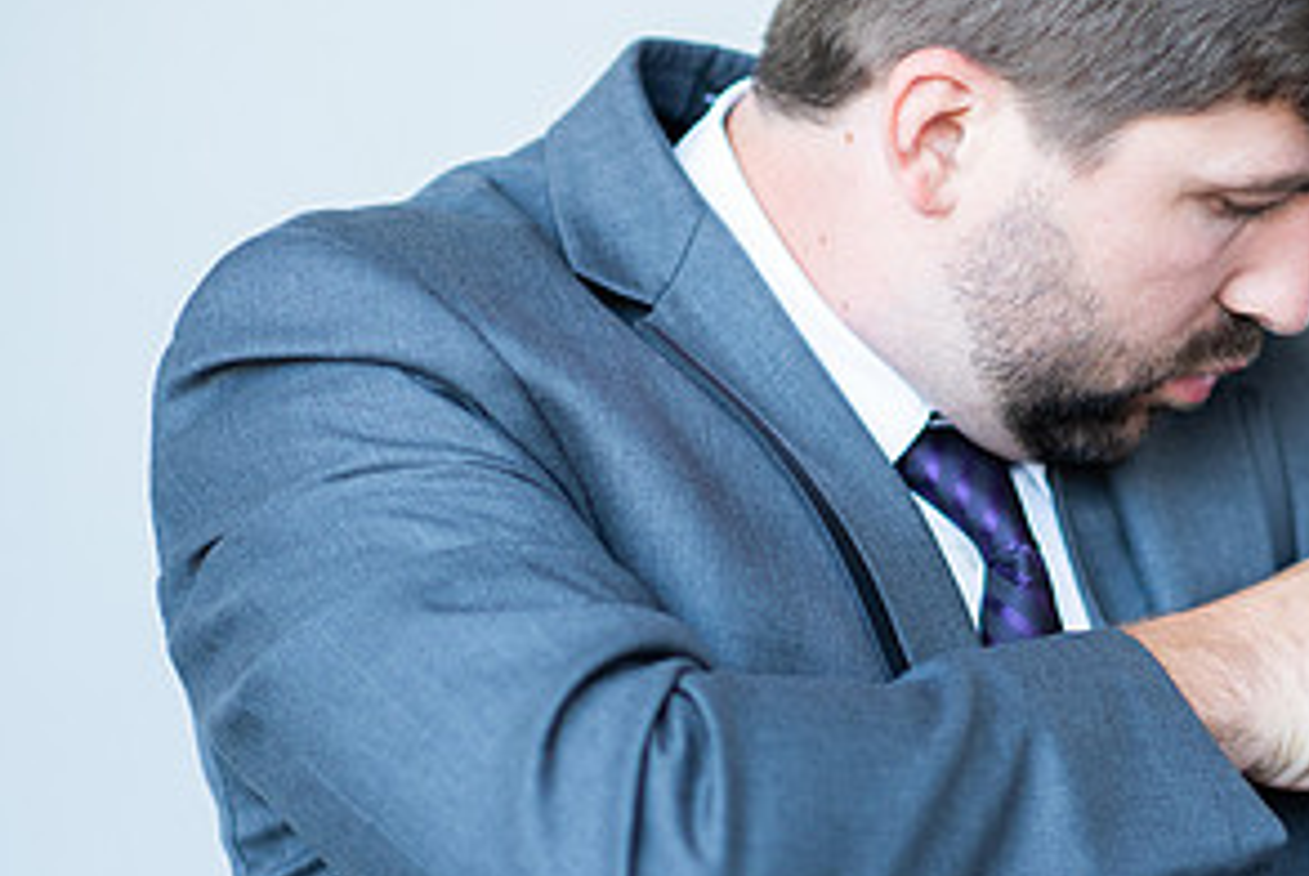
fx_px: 6115
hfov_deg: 12.1
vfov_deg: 8.2
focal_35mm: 168
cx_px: 1184
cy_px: 588
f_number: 2
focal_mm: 85
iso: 400
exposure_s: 1/400
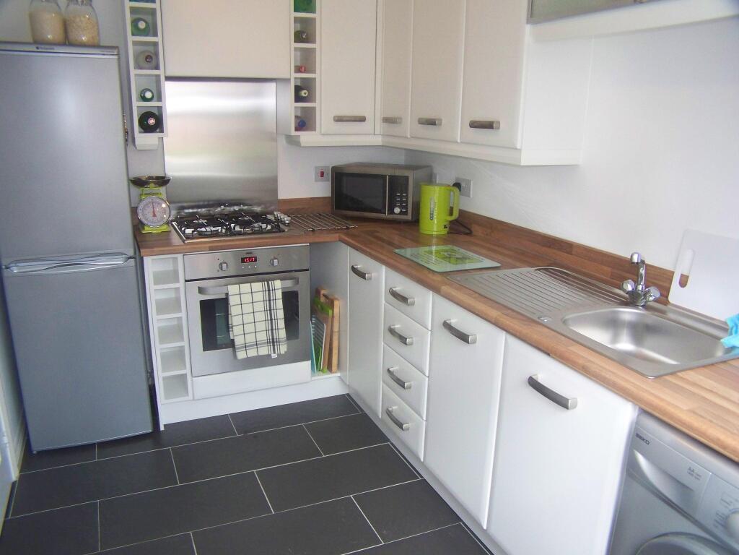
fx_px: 811
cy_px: 278
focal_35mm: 38
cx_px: 370
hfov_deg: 49.0
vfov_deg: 37.7
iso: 200
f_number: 2.8
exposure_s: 1/40
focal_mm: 6.3
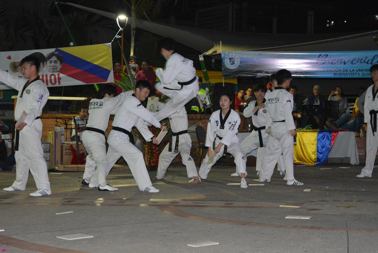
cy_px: 126
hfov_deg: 27.0
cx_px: 189
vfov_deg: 18.2
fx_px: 788
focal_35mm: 75
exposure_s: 1/60
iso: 3200
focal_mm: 50
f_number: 5.6
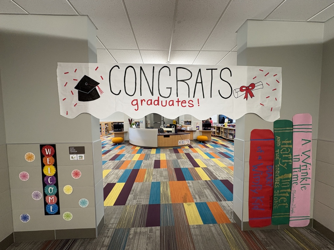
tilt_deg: -1.7
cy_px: 125
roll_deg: +1.3
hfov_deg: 102.1
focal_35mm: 14
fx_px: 135
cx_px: 167
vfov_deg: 85.7
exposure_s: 1/60
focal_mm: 2.22
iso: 160
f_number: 2.2
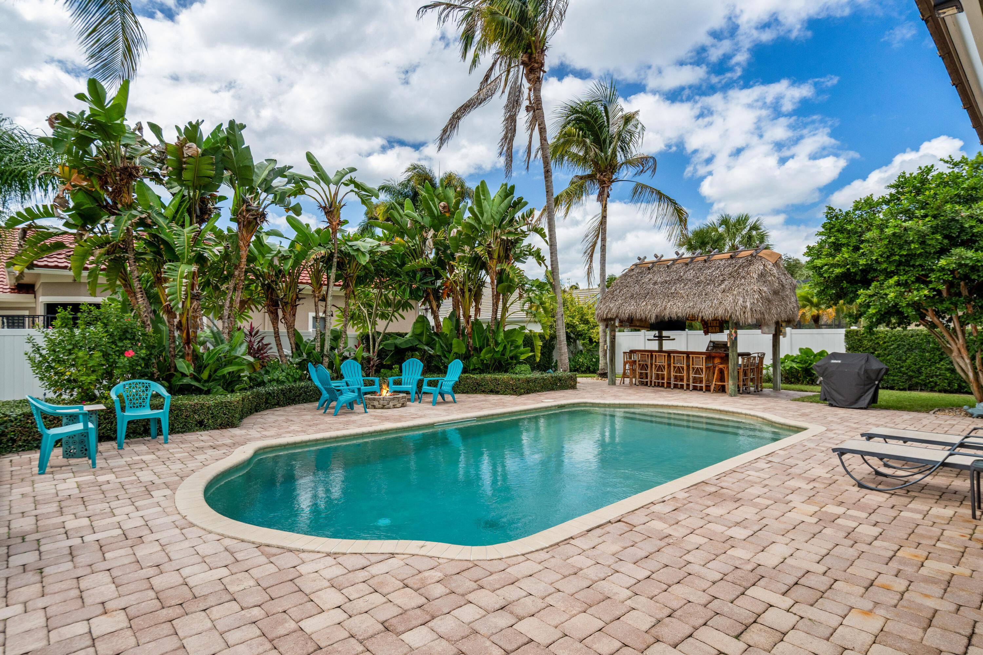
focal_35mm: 18
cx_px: 492
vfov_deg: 67.4
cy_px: 328
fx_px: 491
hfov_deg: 90.0
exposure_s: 1/160
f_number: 8
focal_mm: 18
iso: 800
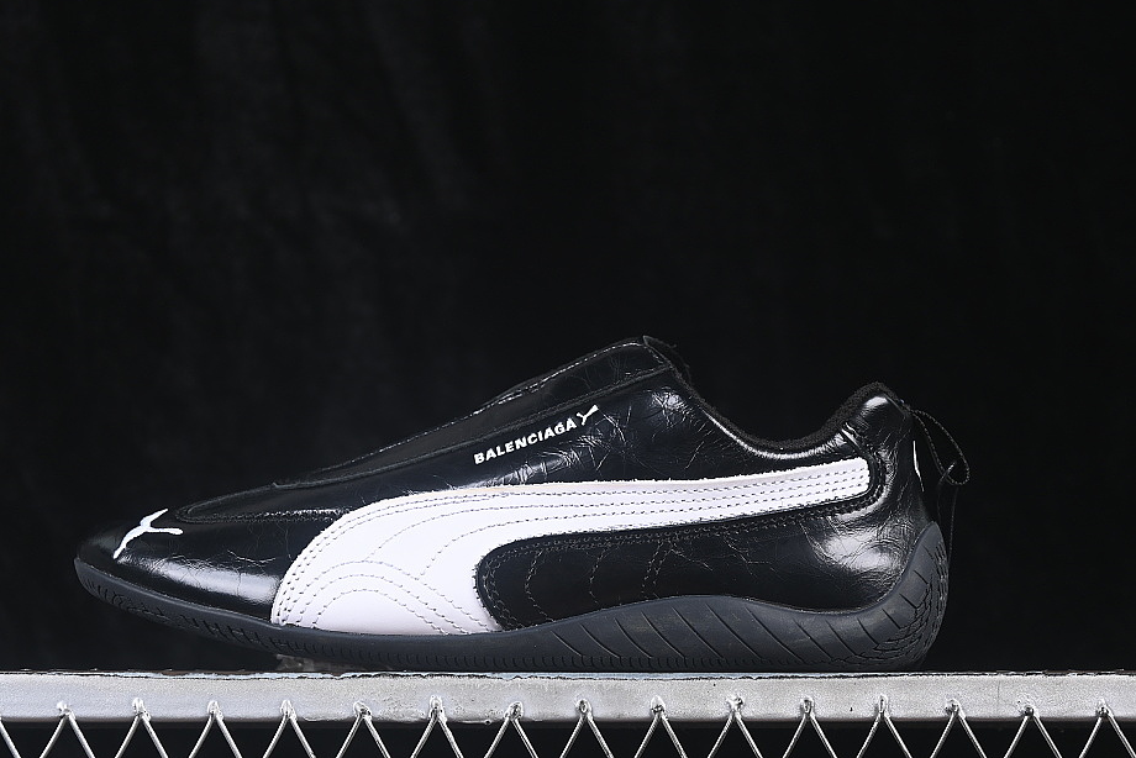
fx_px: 2778
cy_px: 396
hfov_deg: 23.1
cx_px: 527
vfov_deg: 15.5
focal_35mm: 88
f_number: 6.3
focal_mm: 50
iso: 160
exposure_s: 1/60
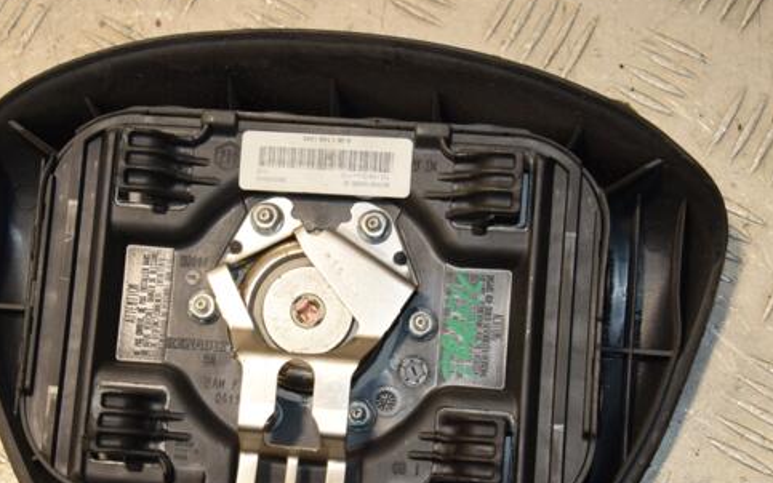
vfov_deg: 17.1
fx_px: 1601
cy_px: 296
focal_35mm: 76
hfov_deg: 27.1
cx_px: 322
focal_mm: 40
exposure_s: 1/200
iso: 800
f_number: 8
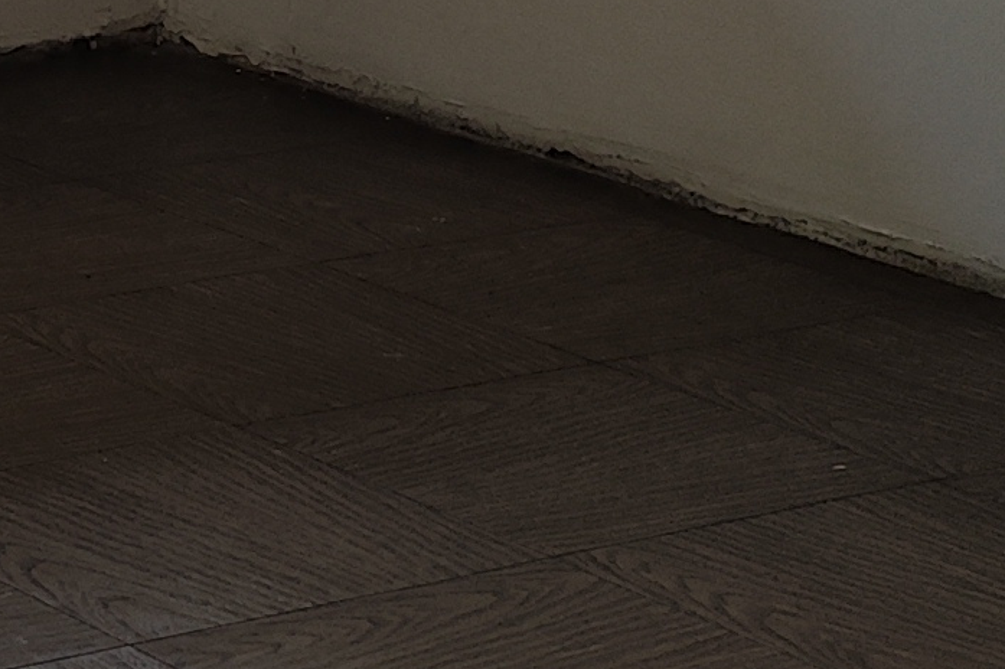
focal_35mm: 159
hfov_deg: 12.2
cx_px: -581
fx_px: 4436
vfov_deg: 8.3
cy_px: -538
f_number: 1.59
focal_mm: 4.94
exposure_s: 1/196
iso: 50
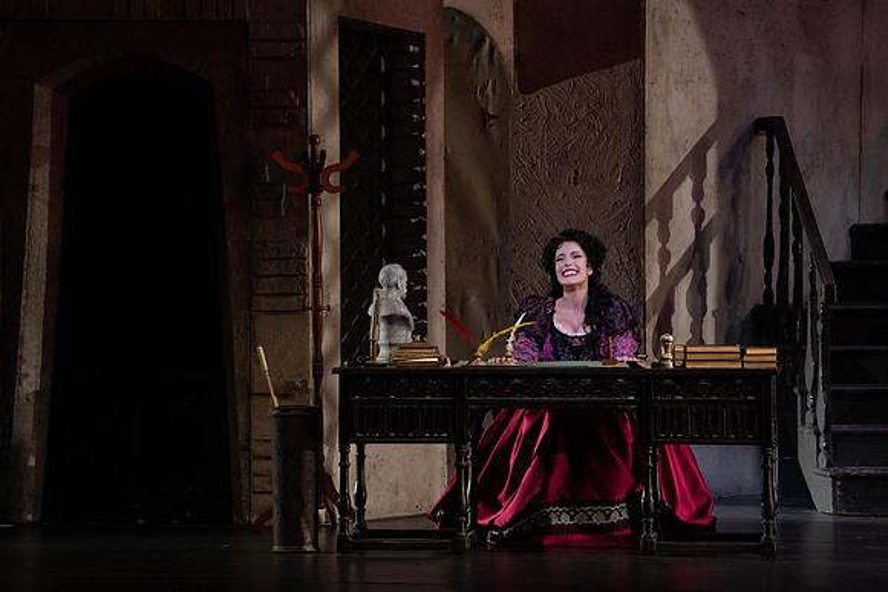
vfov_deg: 6.9
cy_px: 296
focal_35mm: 200
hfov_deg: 10.3
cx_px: 444
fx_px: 4934
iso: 3200
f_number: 7.1
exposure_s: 1/250
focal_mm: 200
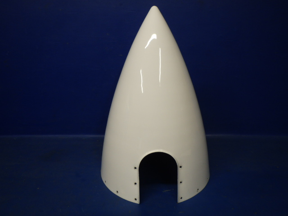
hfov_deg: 63.4
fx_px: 233
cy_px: 108
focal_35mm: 28
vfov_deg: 49.7
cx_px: 144
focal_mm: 5
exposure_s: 1/50
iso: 200
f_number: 3.9
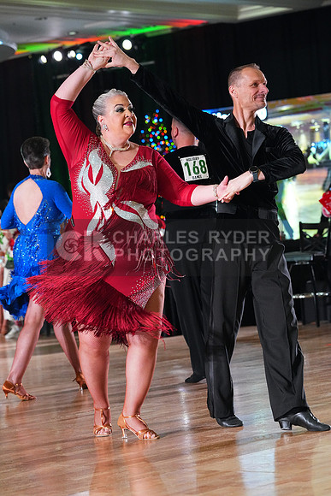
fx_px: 1668
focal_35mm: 121
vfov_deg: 16.9
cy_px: 248
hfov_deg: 11.3
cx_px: 166
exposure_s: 1/400
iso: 8000
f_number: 5
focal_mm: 121
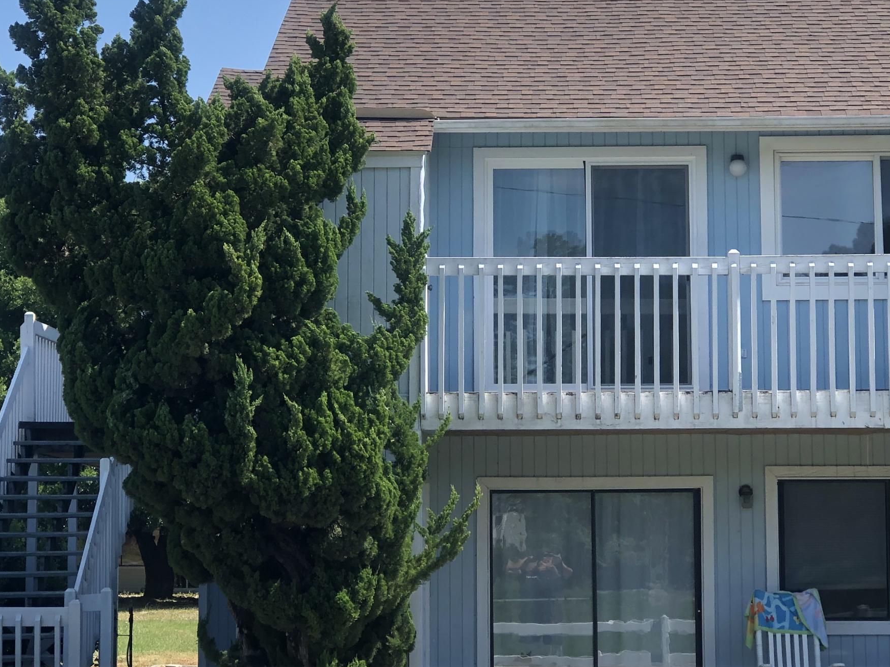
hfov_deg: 20.0
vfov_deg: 15.1
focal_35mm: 98
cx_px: 470
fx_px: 2520
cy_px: 260
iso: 20
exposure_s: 1/445
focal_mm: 6.6
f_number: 2.8
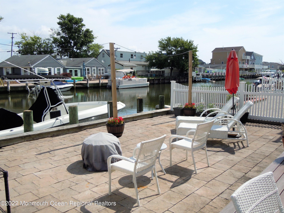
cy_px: 106
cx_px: 142
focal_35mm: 30
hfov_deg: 60.0
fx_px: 246
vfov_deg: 46.8
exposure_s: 1/400
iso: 100
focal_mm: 5.4
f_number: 7
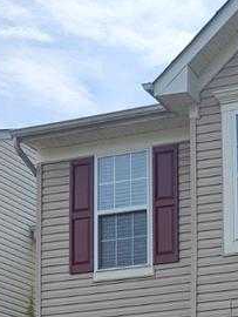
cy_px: 444
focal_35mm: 92
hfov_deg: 14.3
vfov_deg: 19.2
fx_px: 842
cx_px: 422
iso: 25
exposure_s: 1/2745
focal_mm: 5.4
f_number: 1.8
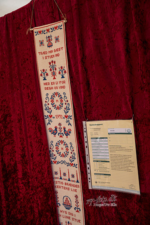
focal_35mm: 35
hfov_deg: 37.9
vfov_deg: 54.4
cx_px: 75
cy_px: 112
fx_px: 219
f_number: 4
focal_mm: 35
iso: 100
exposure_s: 1/250
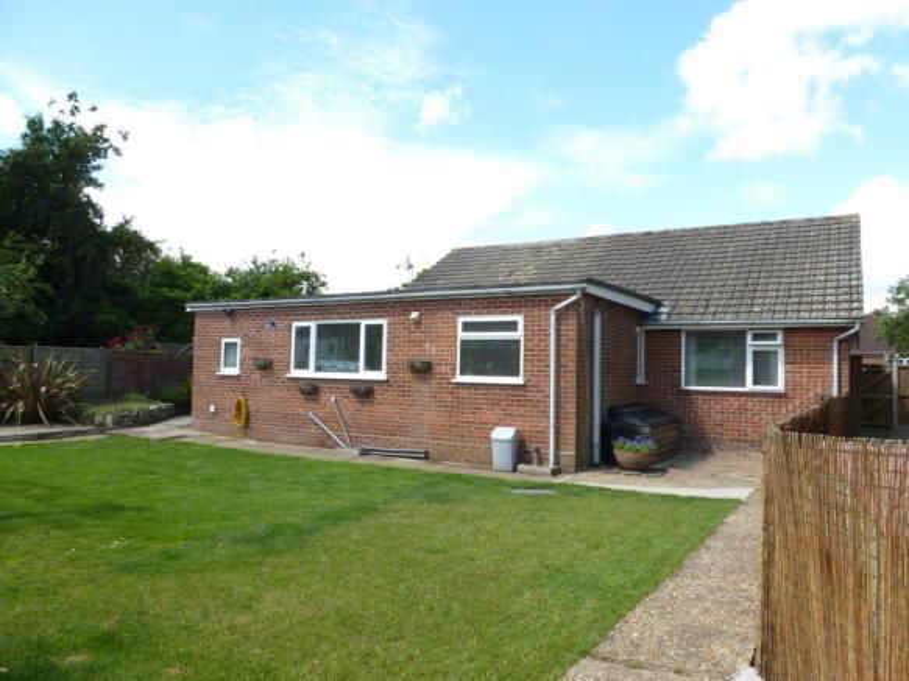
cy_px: 340
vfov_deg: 56.8
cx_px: 454
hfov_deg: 71.6
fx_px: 630
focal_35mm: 24
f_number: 4
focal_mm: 4.3
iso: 100
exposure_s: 1/200
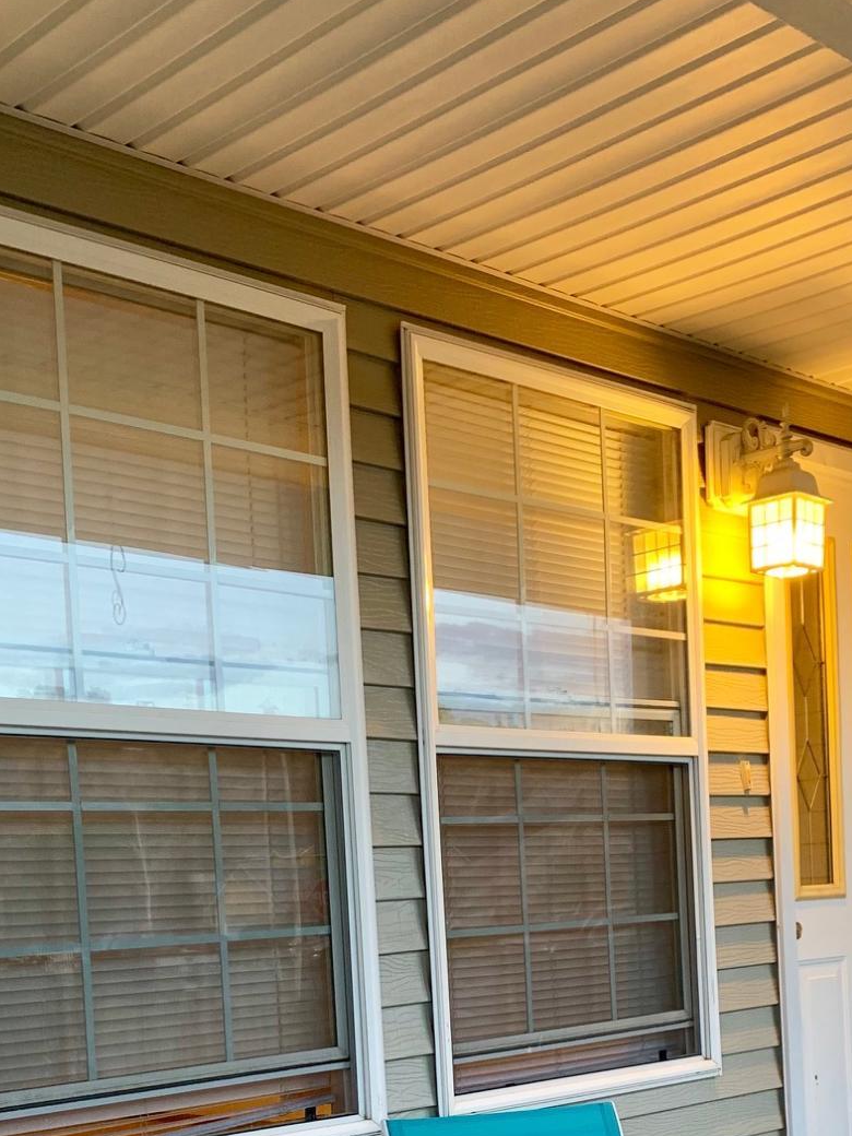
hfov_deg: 29.1
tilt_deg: -2.3
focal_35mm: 50
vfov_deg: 36.3
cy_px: 974
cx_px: 451
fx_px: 1641
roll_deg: +3.1
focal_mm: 4.25
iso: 125
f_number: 1.8
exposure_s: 1/60
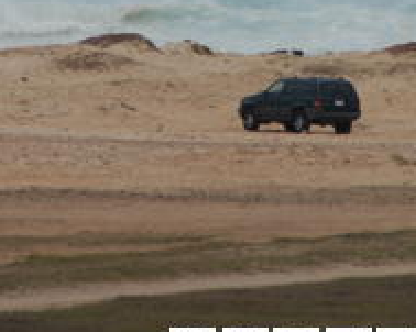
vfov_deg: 1.3
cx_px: 250
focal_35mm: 1225
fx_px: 15074
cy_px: 1
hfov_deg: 1.6
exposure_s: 1/2500
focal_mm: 300
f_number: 5.6
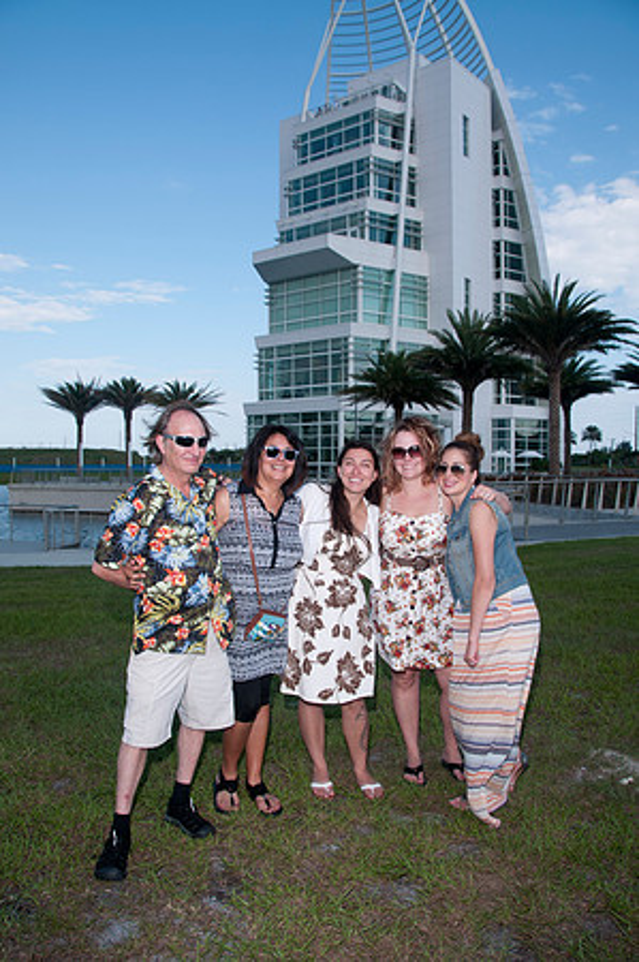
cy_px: 481
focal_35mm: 27
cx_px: 320
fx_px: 720
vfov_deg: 67.4
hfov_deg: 47.8
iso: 100
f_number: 8
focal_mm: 18
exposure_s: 1/250
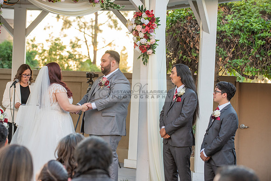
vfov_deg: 11.0
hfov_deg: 16.4
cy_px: 90
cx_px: 136
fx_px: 941
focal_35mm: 125
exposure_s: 1/320
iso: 800
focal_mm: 125
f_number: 4
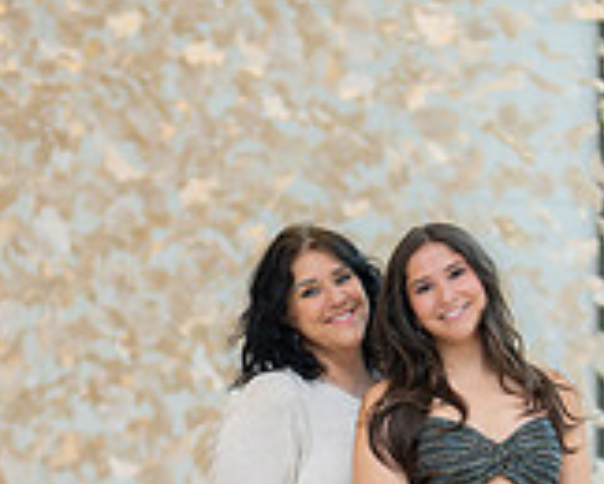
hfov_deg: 9.5
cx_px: 411
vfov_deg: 7.6
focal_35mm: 202
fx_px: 3615
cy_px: 594
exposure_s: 1/400
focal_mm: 50
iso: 100
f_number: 1.2
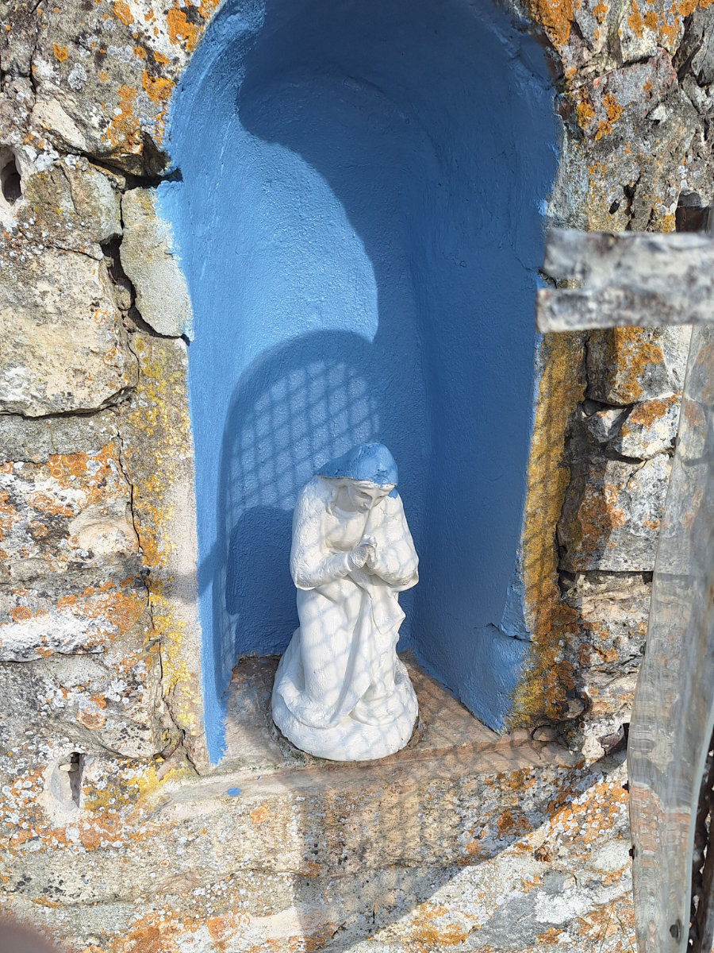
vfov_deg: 73.9
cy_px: 476
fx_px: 633
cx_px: 357
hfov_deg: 58.9
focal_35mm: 23
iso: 40
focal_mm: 5.5
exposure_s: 1/1887
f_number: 1.8
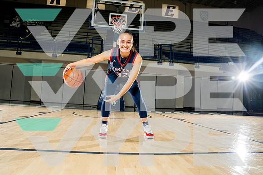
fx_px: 183
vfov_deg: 51.3
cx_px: 132
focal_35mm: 25
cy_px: 88
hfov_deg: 71.5
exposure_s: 1/250
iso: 640
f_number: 8
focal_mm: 25
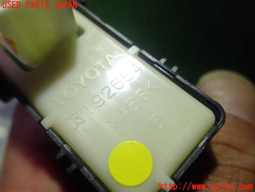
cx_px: 128
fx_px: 221
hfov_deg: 60.0
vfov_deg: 46.8
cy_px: 96
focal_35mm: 30
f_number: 2.3
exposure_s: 1/30
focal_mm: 5.4
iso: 200
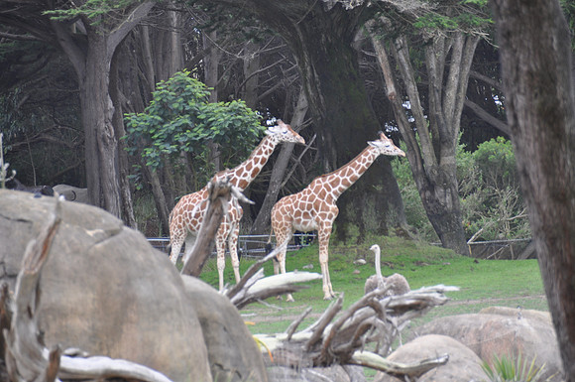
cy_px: 191
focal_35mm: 285
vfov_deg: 4.8
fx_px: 4546
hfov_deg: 7.2
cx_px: 288
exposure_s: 1/320
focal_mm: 190
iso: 320
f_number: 5.6
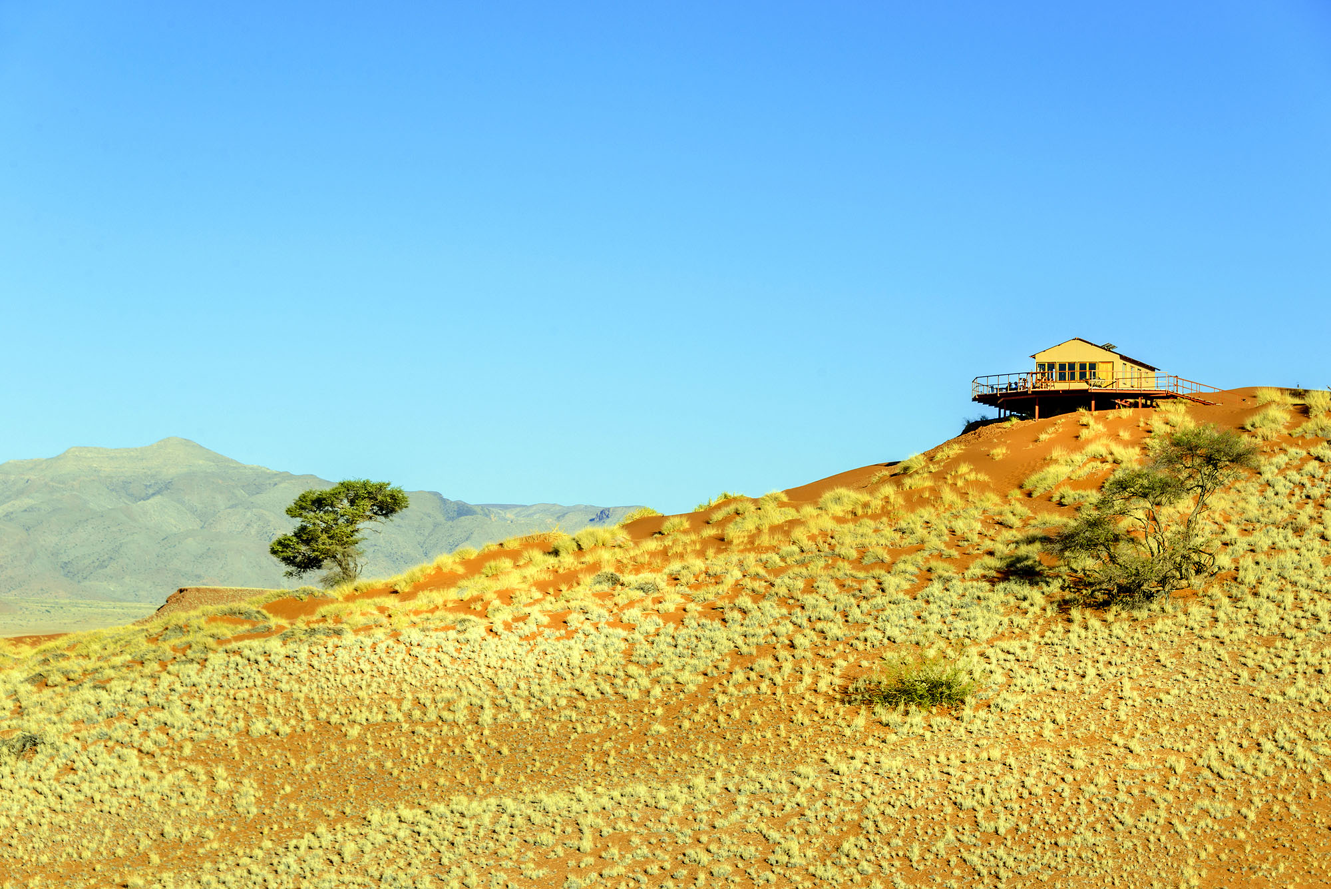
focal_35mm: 116
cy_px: 444
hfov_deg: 17.6
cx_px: 666
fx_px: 4290
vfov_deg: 11.8
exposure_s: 1/400
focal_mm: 116
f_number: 10
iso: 200
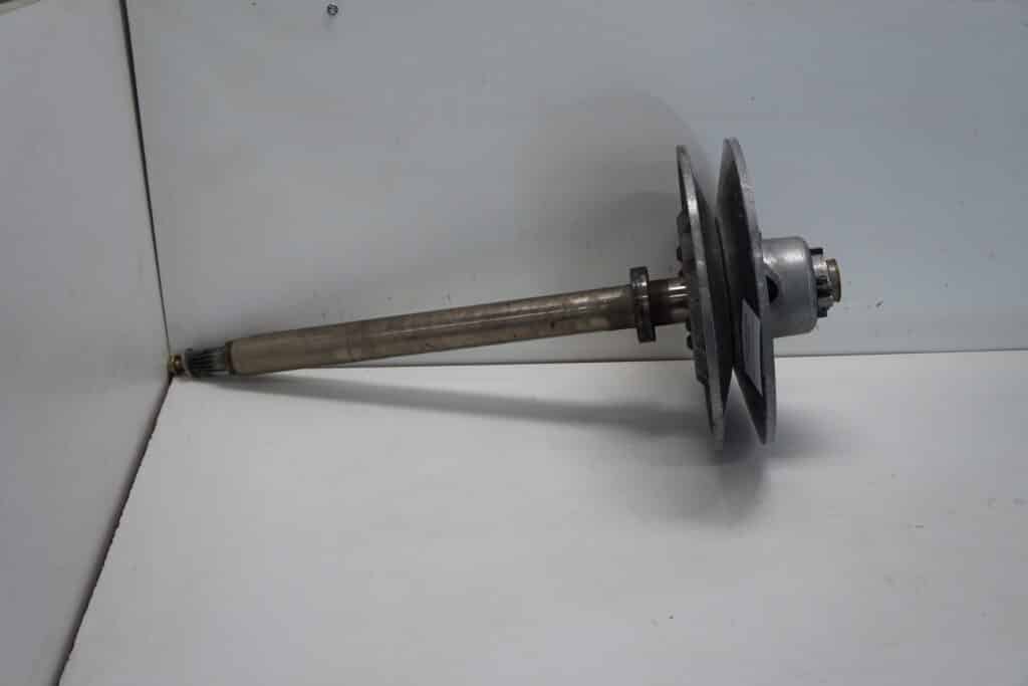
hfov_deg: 61.9
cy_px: 343
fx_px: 857
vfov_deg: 43.6
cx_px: 514
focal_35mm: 30
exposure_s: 1/60
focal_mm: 20
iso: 100
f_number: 4.5
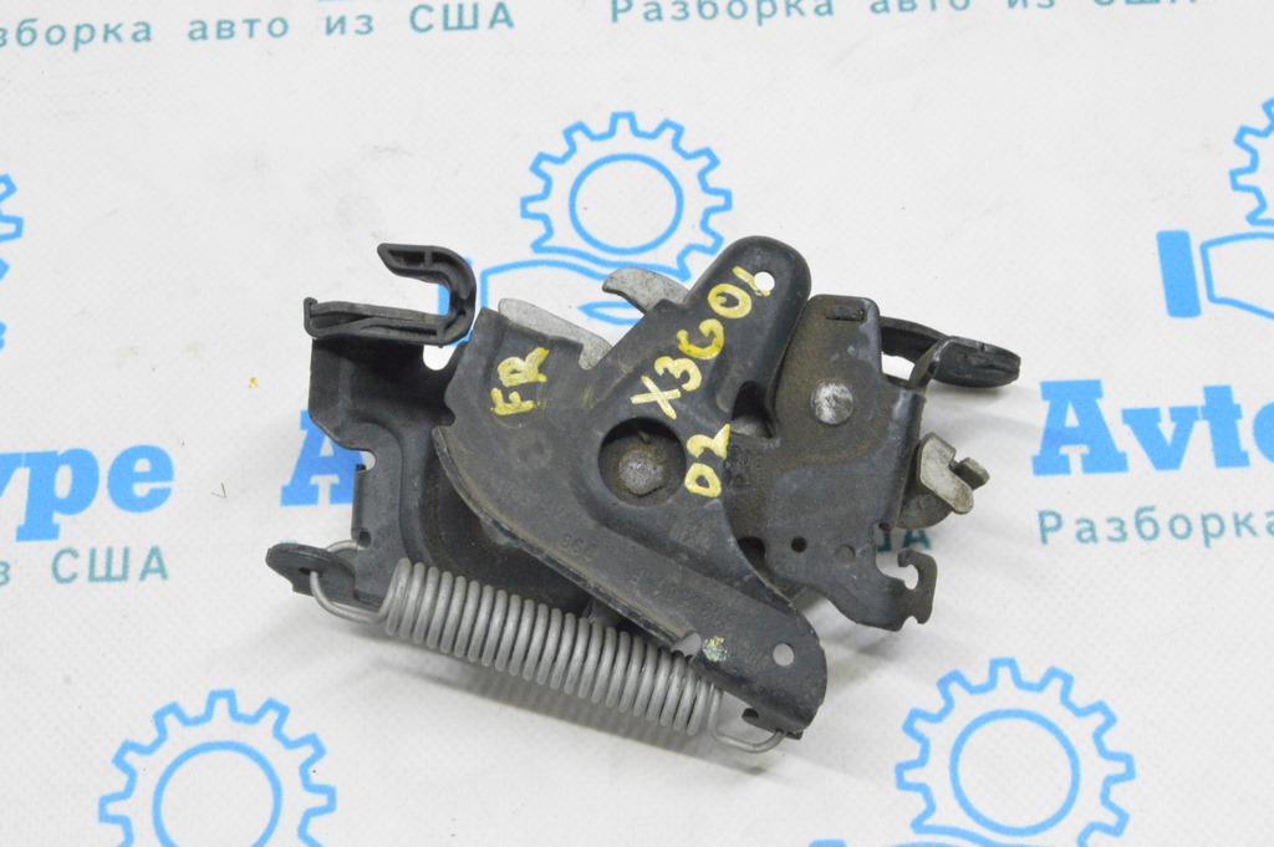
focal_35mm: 57
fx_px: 2015
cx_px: 637
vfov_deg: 23.7
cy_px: 424
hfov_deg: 35.1
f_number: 20
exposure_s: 1/15
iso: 6400
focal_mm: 38
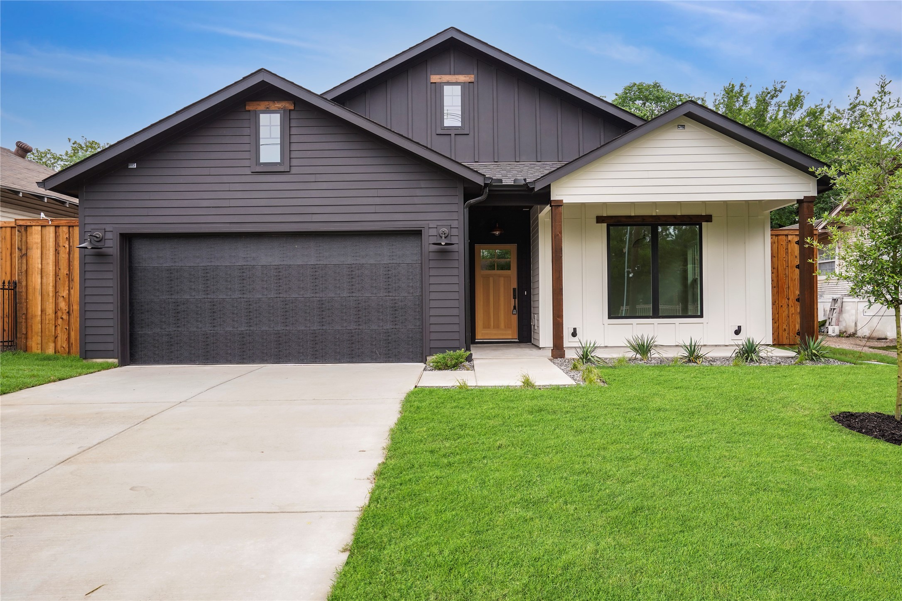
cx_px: 451
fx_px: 551
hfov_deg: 78.6
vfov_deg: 57.2
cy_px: 300
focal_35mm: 22
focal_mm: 22
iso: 400
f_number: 8
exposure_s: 1/125
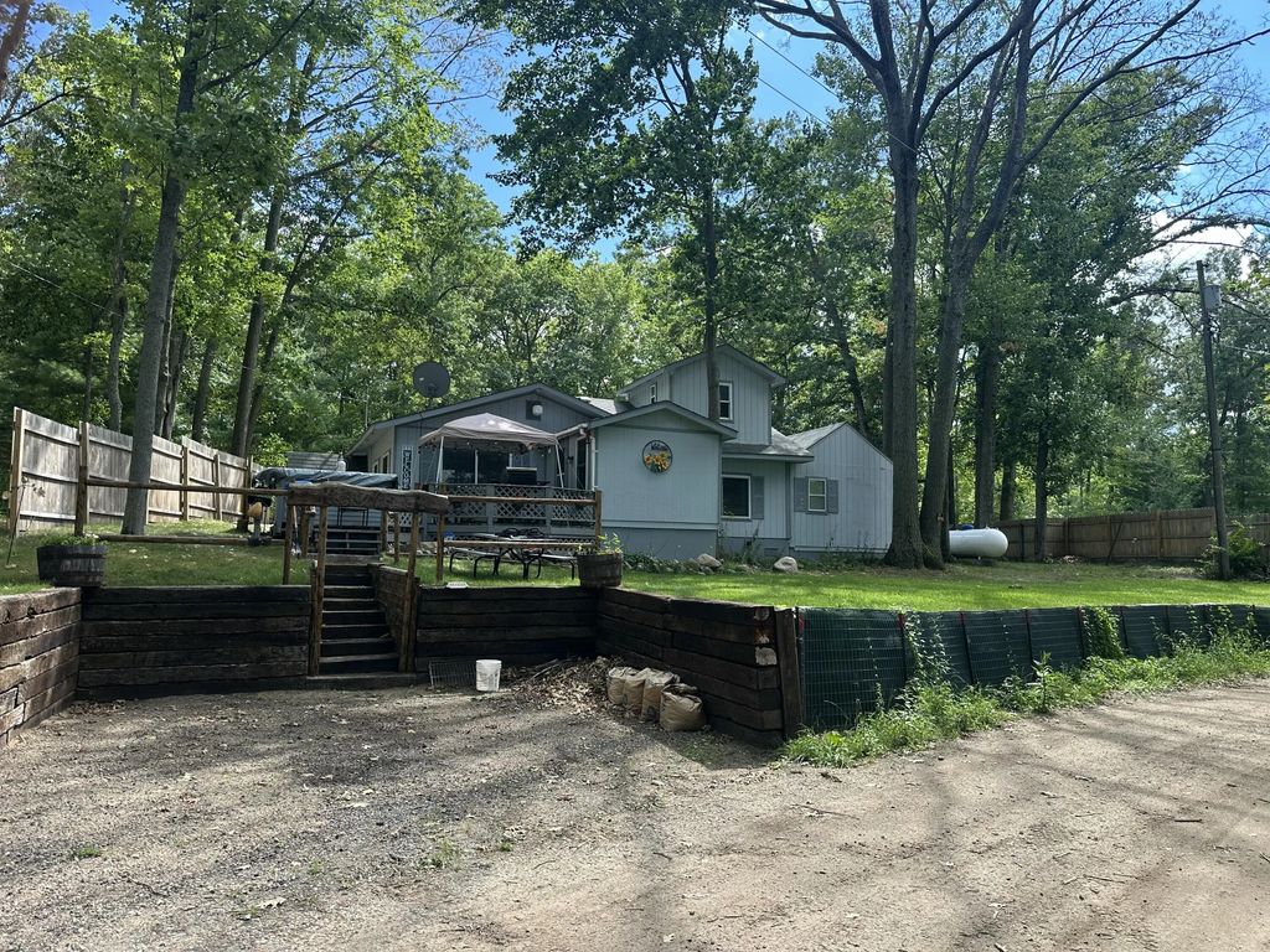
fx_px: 881
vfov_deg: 56.8
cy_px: 476
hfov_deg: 71.6
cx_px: 635
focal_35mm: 24
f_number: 1.78
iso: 80
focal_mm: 6.86
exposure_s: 1/879
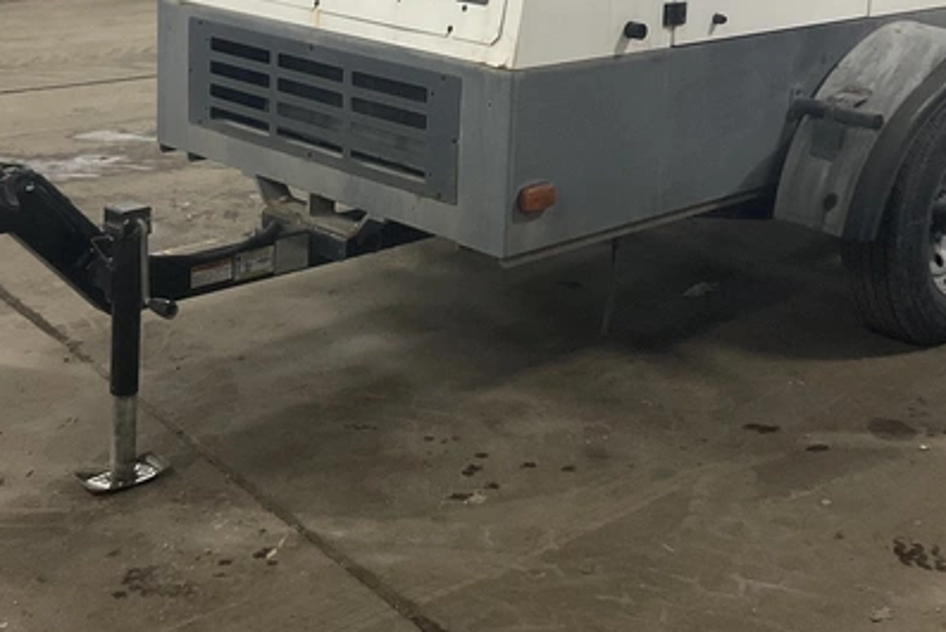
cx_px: 479
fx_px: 1498
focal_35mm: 57
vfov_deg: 23.1
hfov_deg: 35.0
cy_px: 37
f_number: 1.8
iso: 160
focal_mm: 3
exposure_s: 1/60
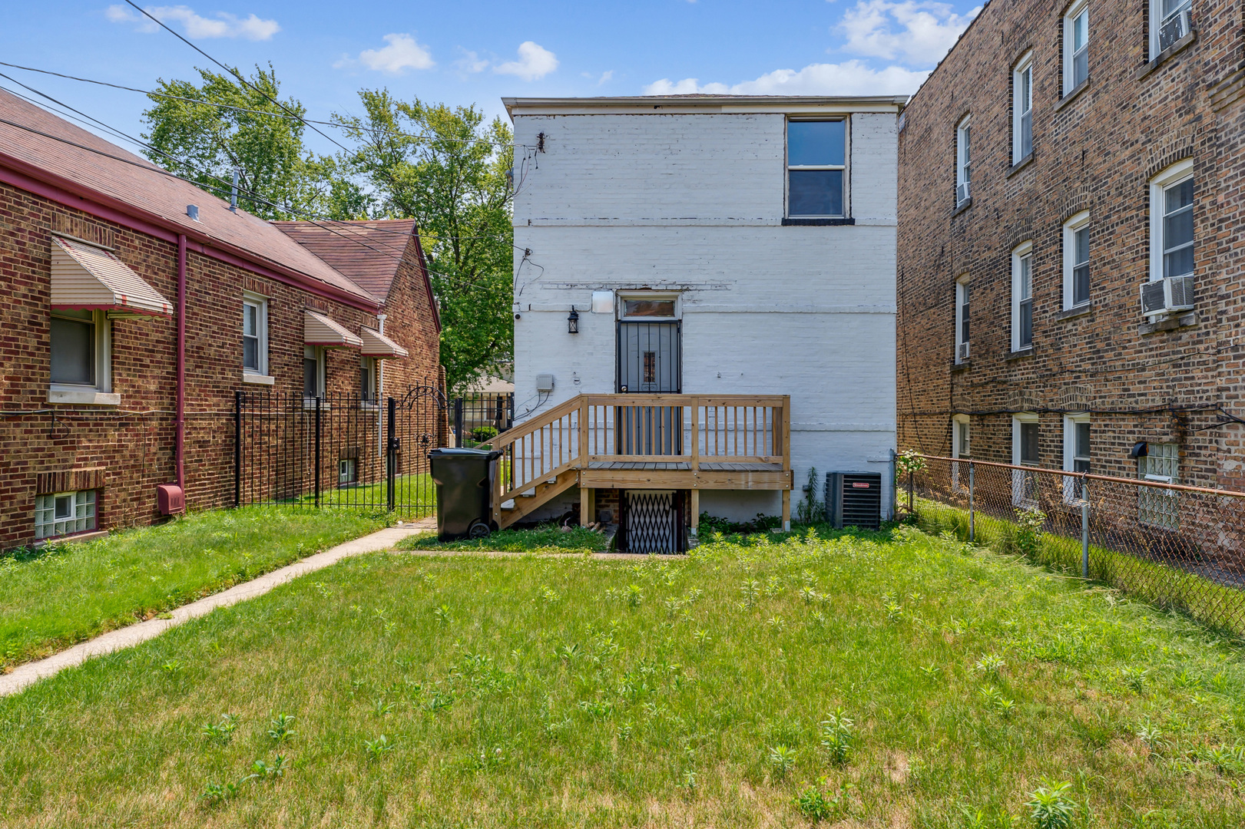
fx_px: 761
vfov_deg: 57.2
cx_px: 622
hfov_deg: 78.6
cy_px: 414
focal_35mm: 22
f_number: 8
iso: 100
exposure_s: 1/200
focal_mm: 14.9
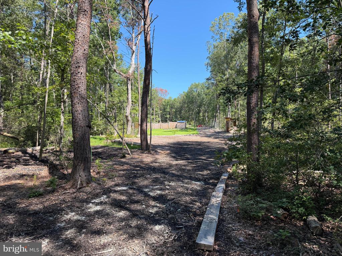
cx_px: 171
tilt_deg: +2.6
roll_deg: -1.2
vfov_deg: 56.8
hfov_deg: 71.6
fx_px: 237
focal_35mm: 24
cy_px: 128
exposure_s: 1/1314
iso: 100
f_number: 1.78
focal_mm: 6.76
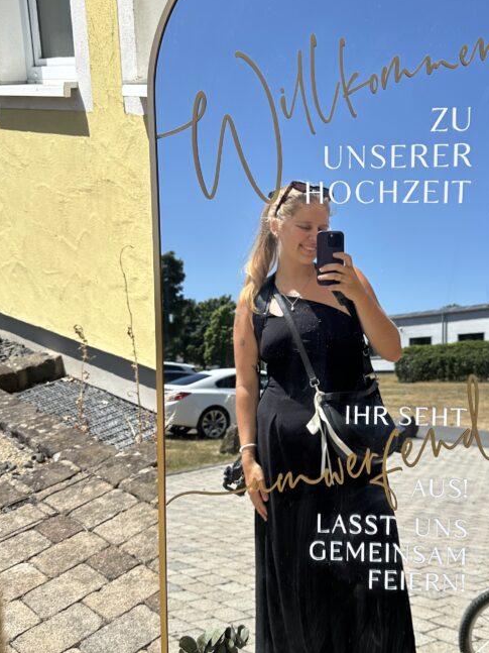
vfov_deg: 49.0
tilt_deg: -17.0
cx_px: 317
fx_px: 716
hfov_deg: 37.4
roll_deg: -0.5
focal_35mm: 38
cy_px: 332
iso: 80
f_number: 1.78
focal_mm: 6.86
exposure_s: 1/5263
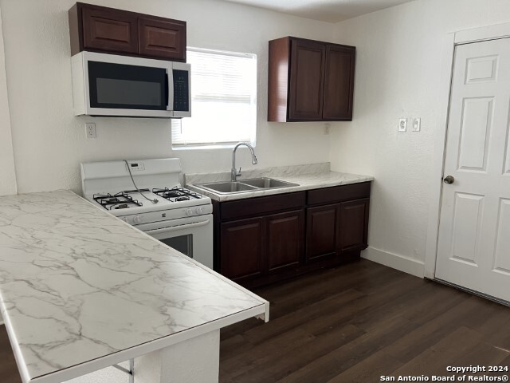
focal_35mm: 26
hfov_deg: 67.3
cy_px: 192
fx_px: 383
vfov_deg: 53.1
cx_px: 255
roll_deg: -1.2
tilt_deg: -10.1
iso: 125
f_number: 1.5
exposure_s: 1/71
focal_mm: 5.7
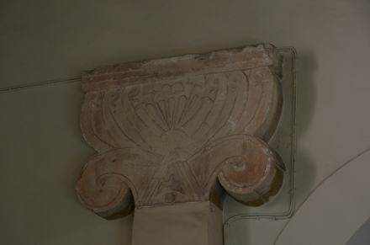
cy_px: 122
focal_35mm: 105
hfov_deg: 19.5
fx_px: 1076
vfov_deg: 13.0
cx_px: 185
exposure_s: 1/30
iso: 1000
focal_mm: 70
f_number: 5.3
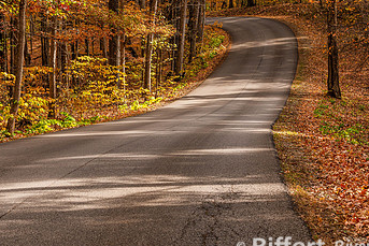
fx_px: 954
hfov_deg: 21.9
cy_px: 57
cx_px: 165
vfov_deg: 14.7
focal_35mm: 93
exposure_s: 1/160
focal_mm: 55
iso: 200
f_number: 8
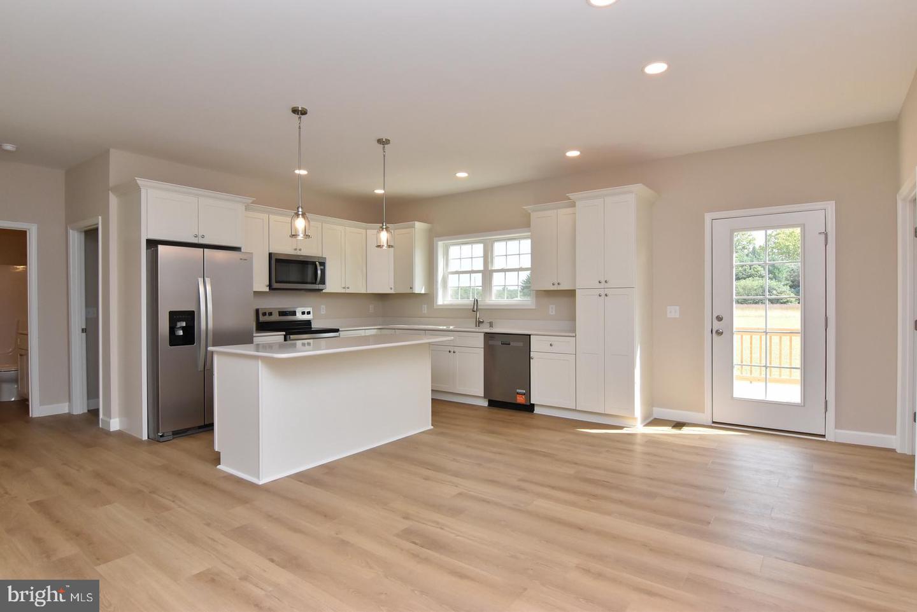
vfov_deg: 67.5
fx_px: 459
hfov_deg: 90.0
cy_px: 306
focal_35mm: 18
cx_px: 458
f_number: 13
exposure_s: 1/125
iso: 800
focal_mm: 12
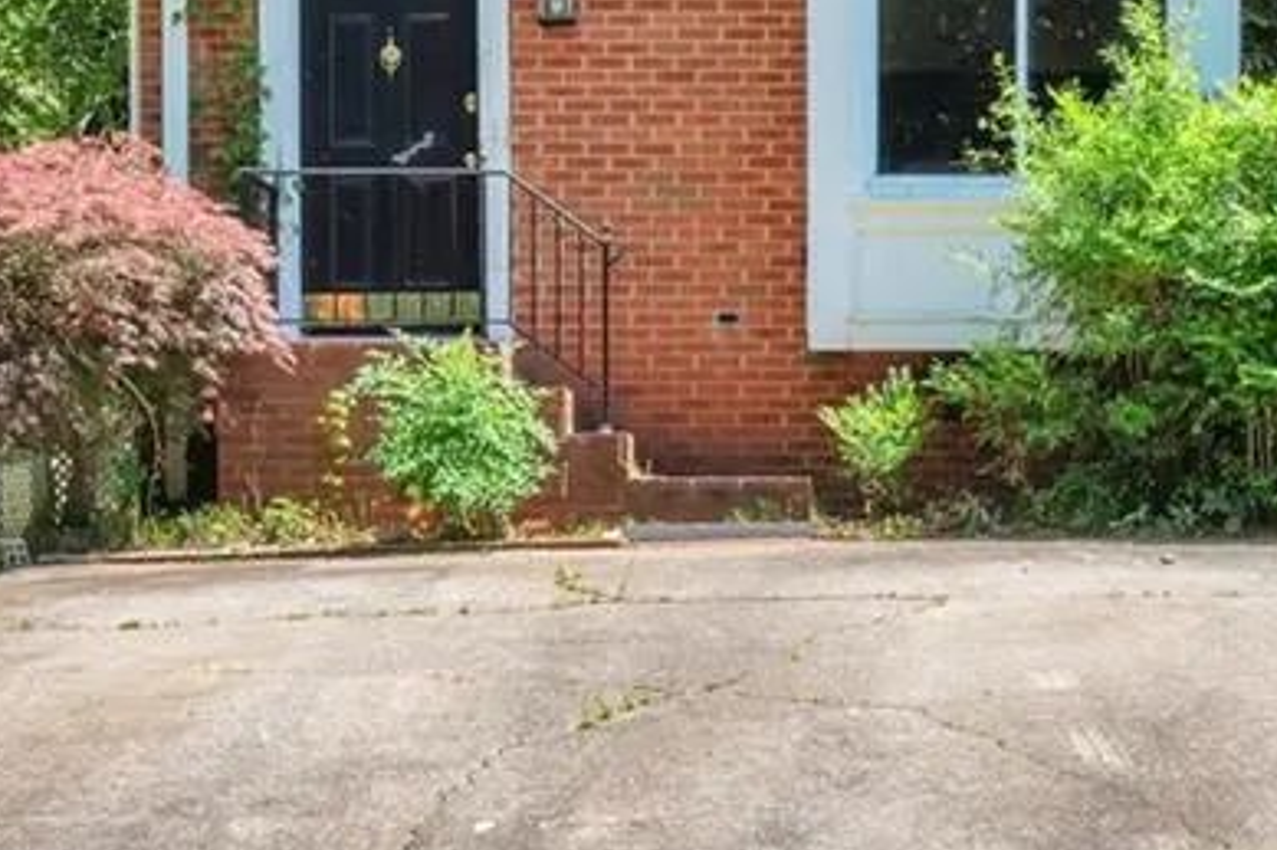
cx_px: 817
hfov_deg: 25.6
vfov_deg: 16.9
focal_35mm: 79
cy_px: 3
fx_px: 2801
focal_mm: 20
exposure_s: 1/125
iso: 100
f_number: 11
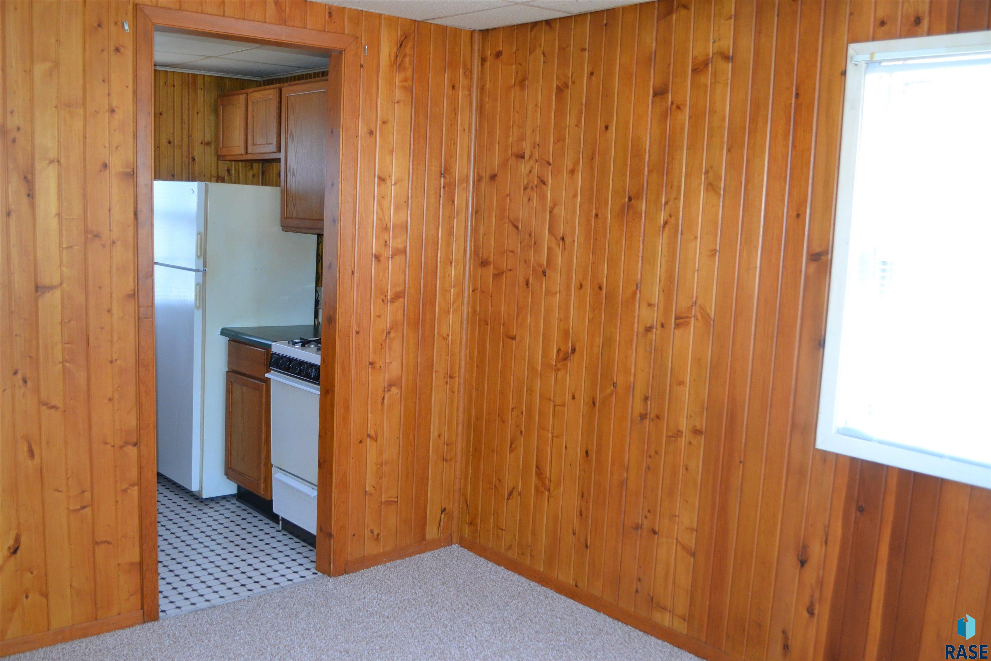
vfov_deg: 40.0
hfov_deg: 57.2
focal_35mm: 33
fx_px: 908
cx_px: 496
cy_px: 330
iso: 560
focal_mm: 22
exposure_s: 1/60
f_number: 4
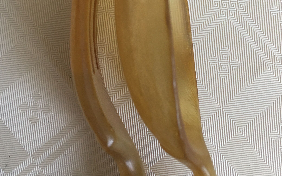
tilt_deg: -86.3
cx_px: 159
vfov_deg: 24.4
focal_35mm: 51
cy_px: 8
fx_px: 392
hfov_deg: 39.5
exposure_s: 1/33
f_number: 2.2
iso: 100
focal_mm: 4.15
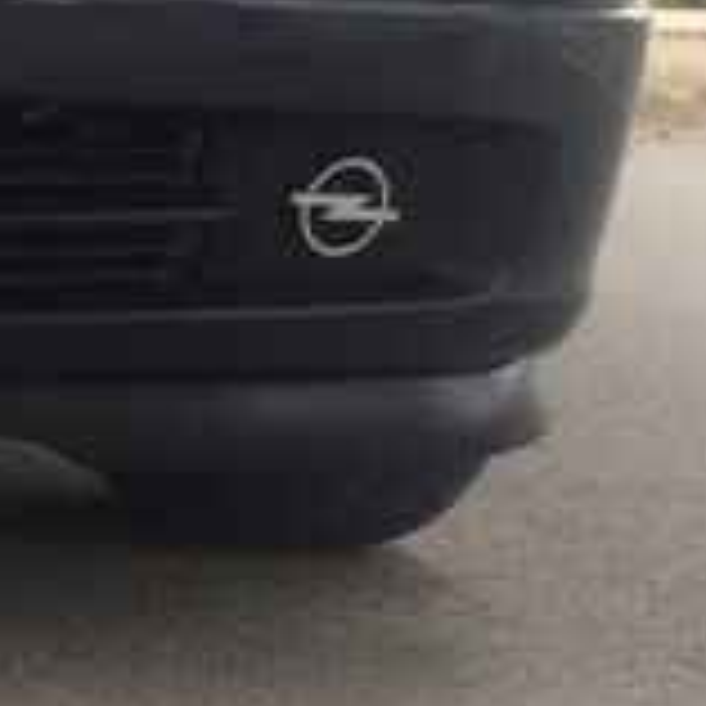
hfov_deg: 14.3
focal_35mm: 108
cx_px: -544
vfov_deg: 16.1
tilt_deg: -7.1
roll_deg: -2.4
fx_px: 2492
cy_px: 290
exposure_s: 1/33
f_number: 2.2
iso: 160
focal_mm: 4.15
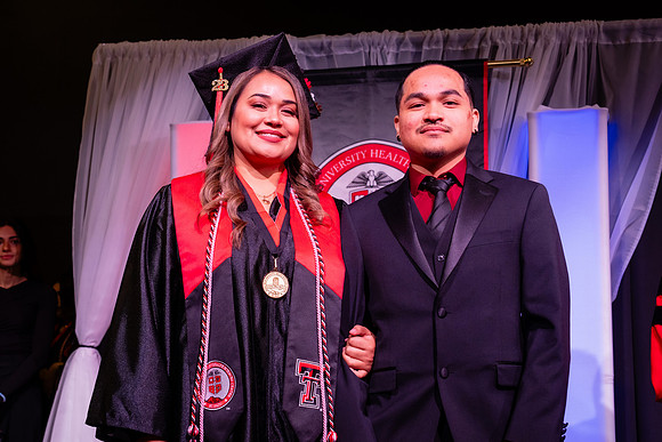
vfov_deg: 19.9
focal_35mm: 68
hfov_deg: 29.5
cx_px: 314
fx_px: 1259
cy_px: 240
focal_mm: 49
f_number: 5.6
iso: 1250
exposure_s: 1/160
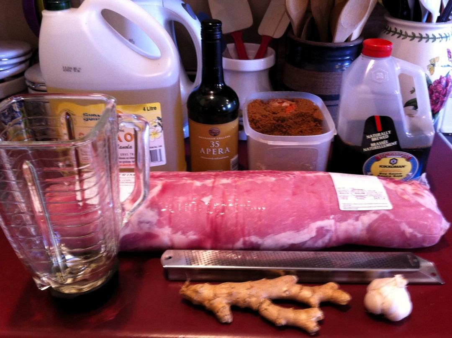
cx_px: 226
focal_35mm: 35
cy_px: 169
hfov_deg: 52.7
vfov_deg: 40.6
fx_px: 456
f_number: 2.8
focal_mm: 3.85
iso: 160
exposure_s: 1/15
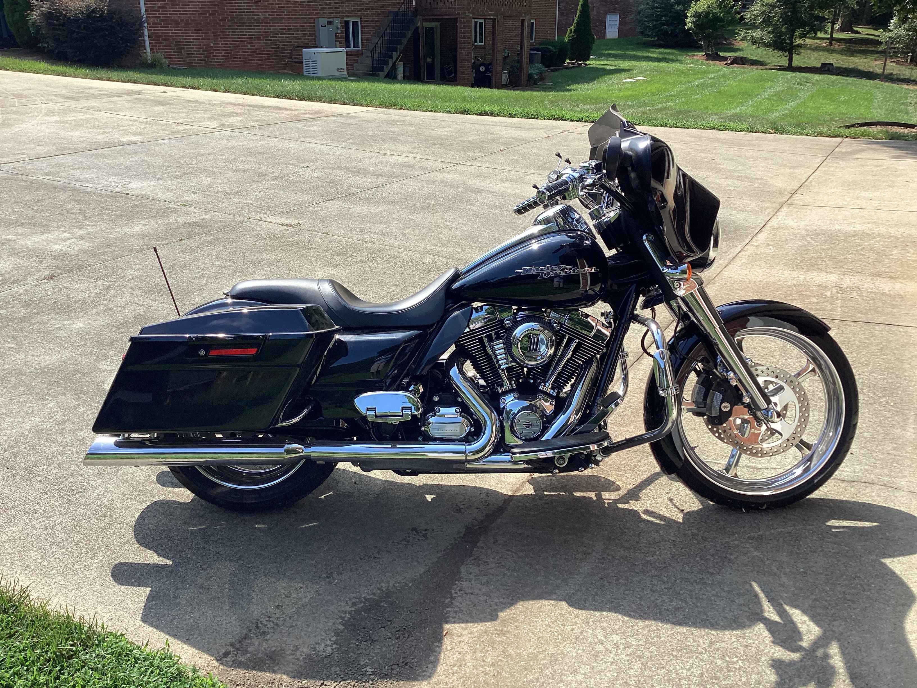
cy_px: 344
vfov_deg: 45.4
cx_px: 458
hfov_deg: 58.4
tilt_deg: -19.0
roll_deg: -1.3
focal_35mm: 31
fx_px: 821
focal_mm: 3.3
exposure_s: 1/691
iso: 25
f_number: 2.4
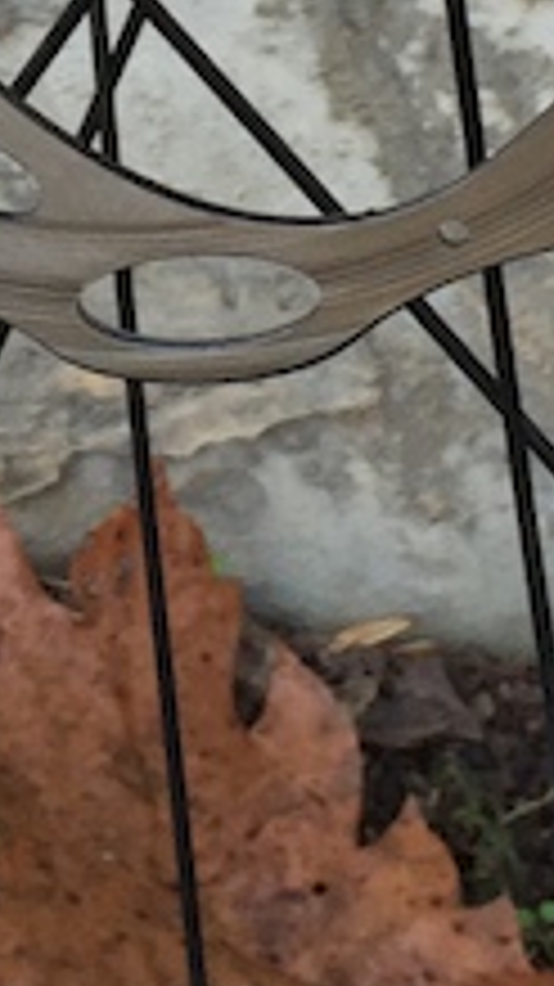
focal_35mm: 148
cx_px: 86
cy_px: -189
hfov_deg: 8.2
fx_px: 3870
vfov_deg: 14.1
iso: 50
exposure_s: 1/120
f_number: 2.2
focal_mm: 4.15
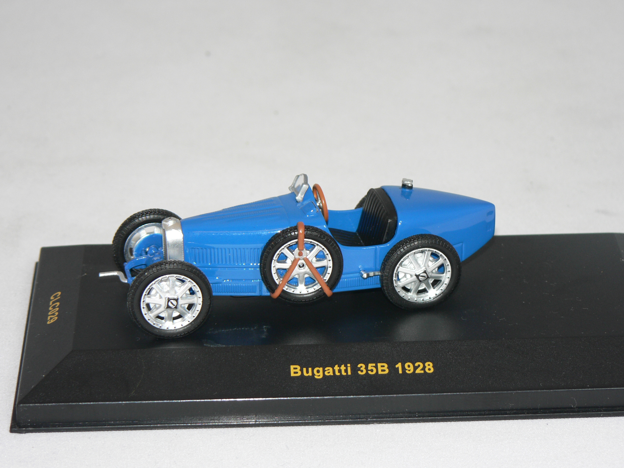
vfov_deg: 12.0
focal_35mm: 124
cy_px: 234
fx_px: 2235
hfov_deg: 15.9
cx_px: 312
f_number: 3.2
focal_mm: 20.7
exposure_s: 1/60
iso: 80
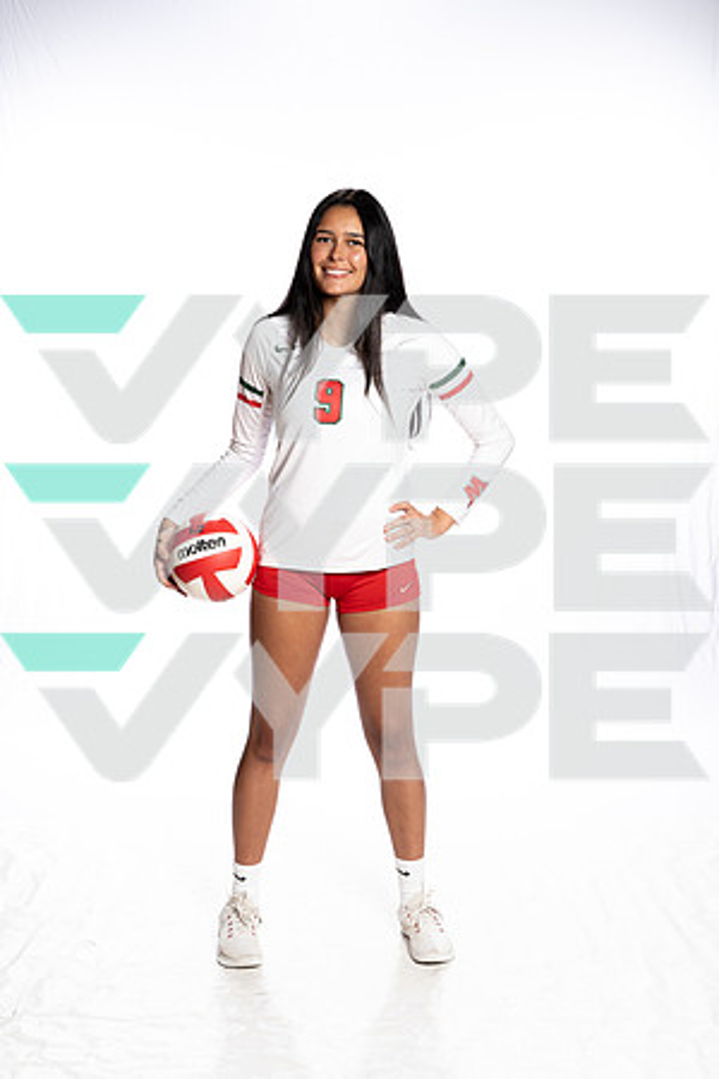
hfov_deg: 27.0
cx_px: 360
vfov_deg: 39.6
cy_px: 540
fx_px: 1498
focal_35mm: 50
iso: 320
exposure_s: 1/250
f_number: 8
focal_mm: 50
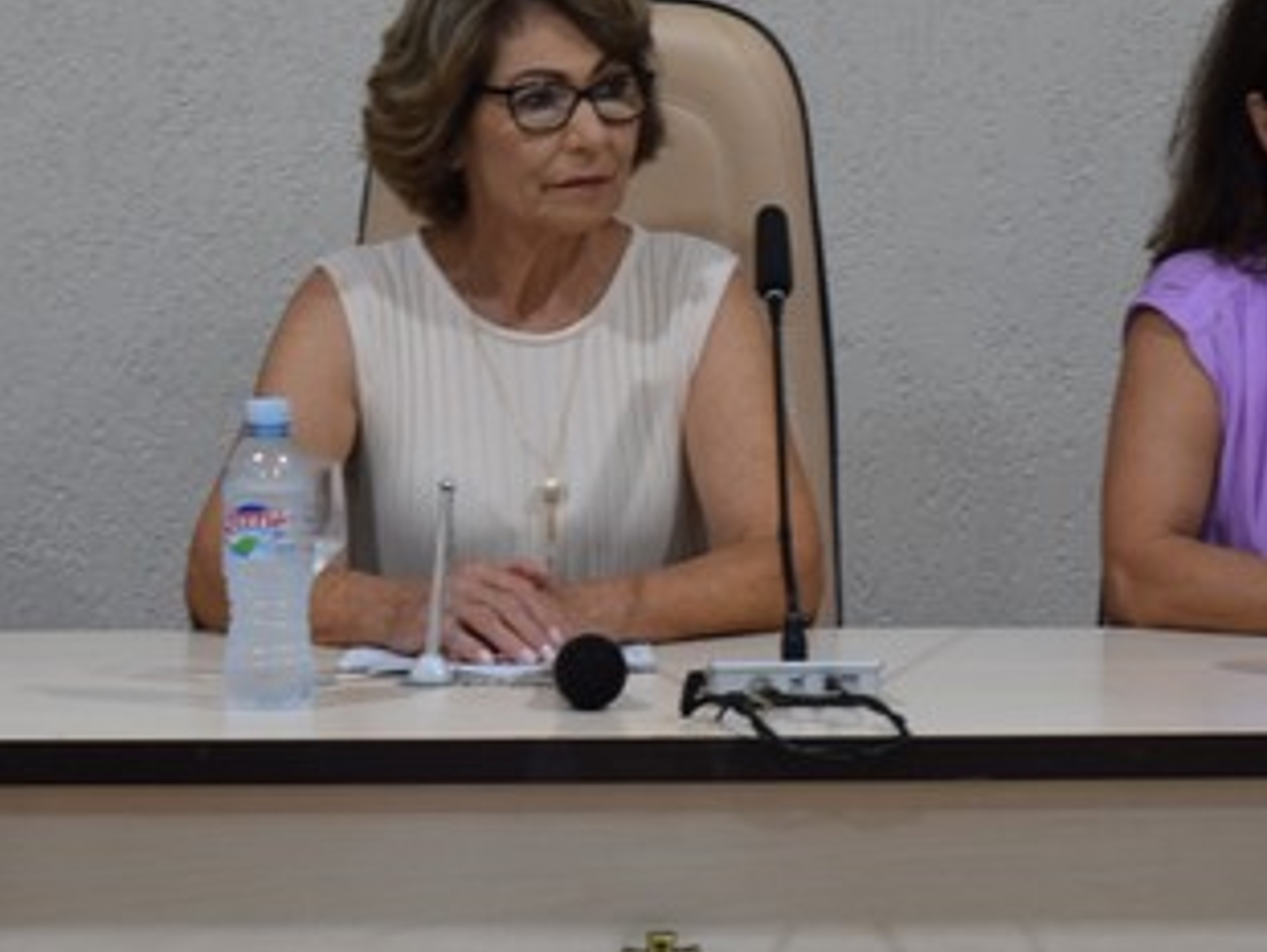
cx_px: 605
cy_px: 454
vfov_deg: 9.3
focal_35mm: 160
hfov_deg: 12.3
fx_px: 5861
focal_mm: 46
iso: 450
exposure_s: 1/60
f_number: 4.5
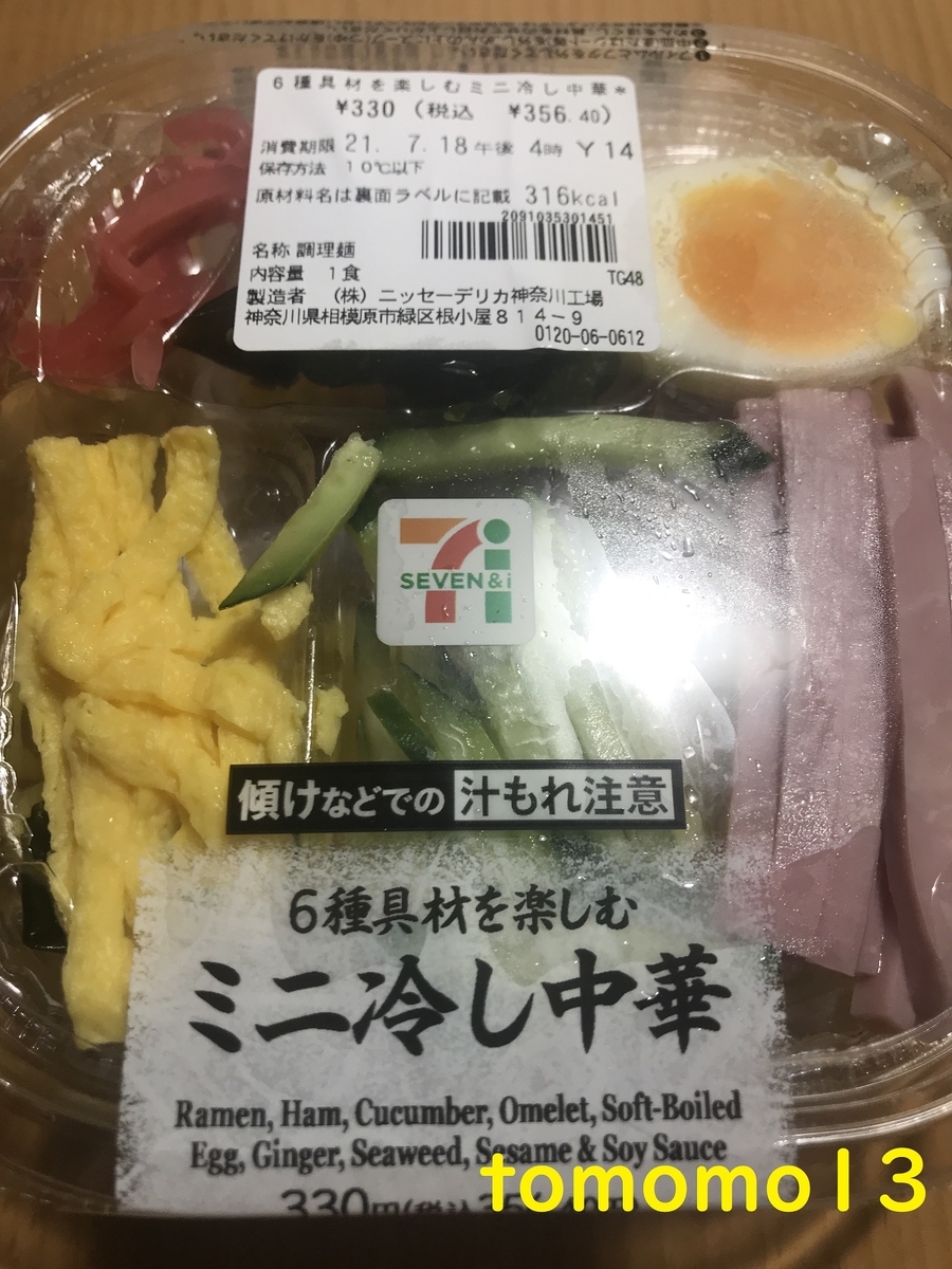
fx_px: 1027
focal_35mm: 28
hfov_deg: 49.7
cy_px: 634
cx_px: 476
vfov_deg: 63.4
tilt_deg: -69.4
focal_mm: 3.99
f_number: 1.8
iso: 32
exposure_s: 1/60
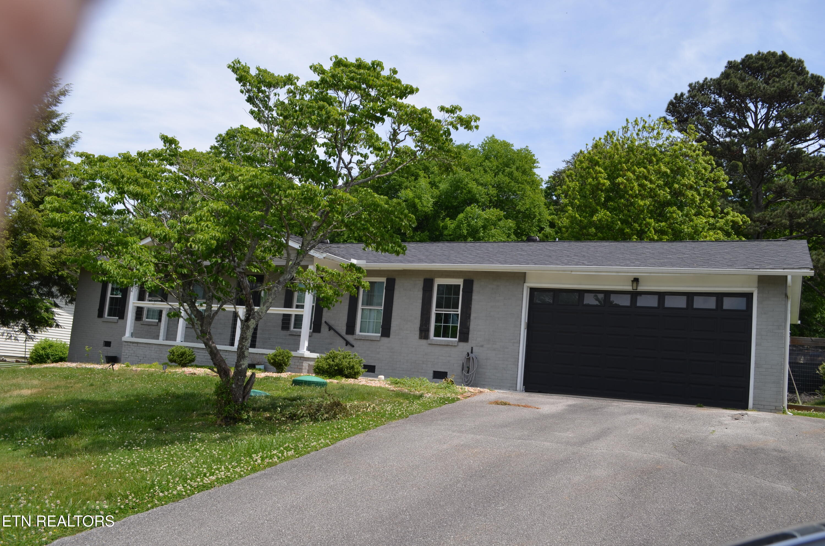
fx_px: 686
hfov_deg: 62.0
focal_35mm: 30
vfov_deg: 43.4
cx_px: 412
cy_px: 273
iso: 100
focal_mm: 20
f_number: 8
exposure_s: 1/250
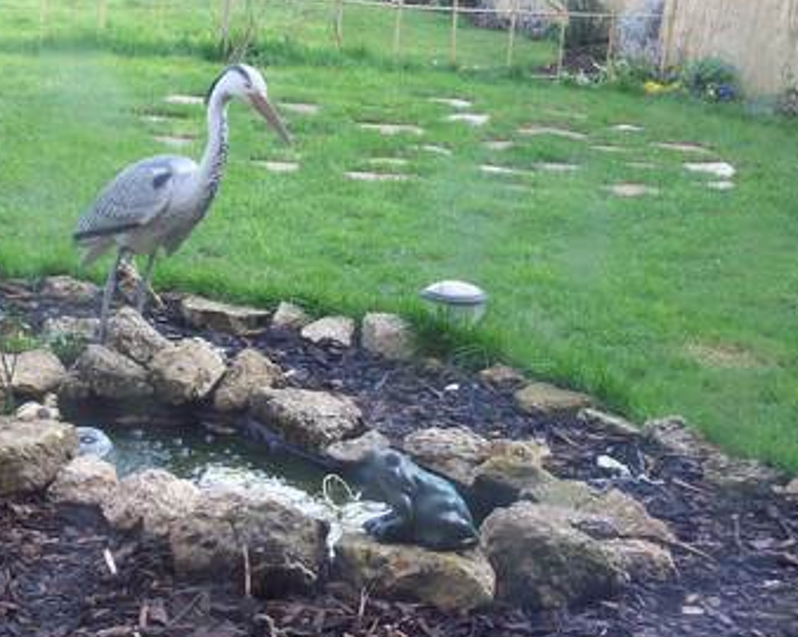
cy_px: 267
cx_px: 333
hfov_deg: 21.5
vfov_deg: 17.2
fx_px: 2101
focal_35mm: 89
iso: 160
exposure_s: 1/189
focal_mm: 11.6
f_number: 3.8
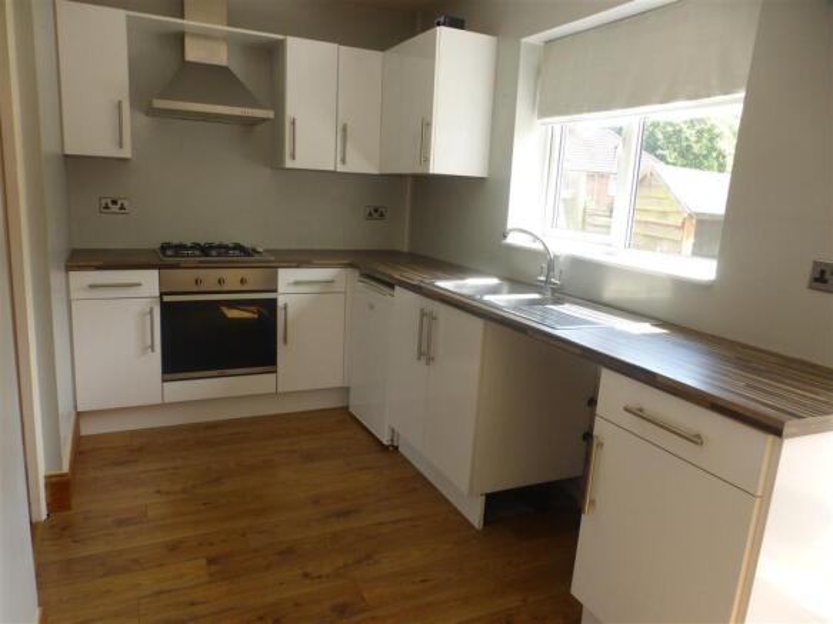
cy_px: 312
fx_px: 577
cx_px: 416
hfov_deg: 71.6
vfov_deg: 56.8
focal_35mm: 24
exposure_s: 1/125
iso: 200
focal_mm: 4.3
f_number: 4
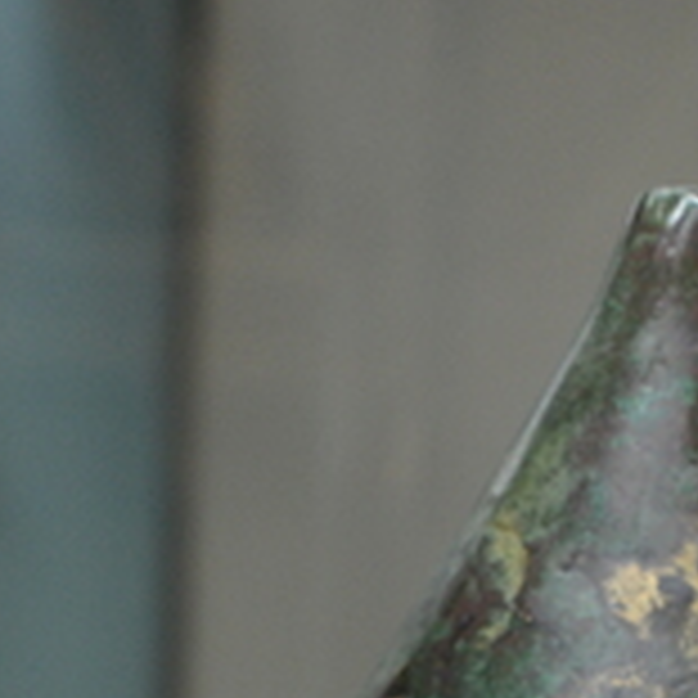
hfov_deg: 9.1
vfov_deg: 8.8
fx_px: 4353
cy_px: 1189
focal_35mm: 191
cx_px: 630
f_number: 4.5
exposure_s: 1/50
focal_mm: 35
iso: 1000
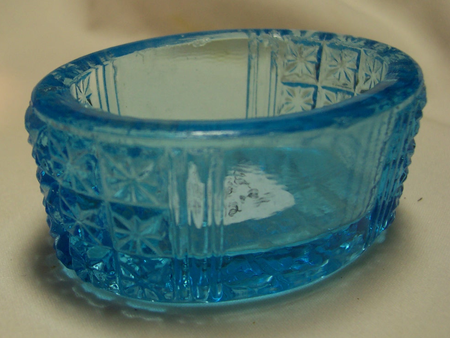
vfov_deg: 32.2
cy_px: 152
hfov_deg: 41.9
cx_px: 179
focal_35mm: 45
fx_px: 585
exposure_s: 1/90
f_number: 2.8
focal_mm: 5.6
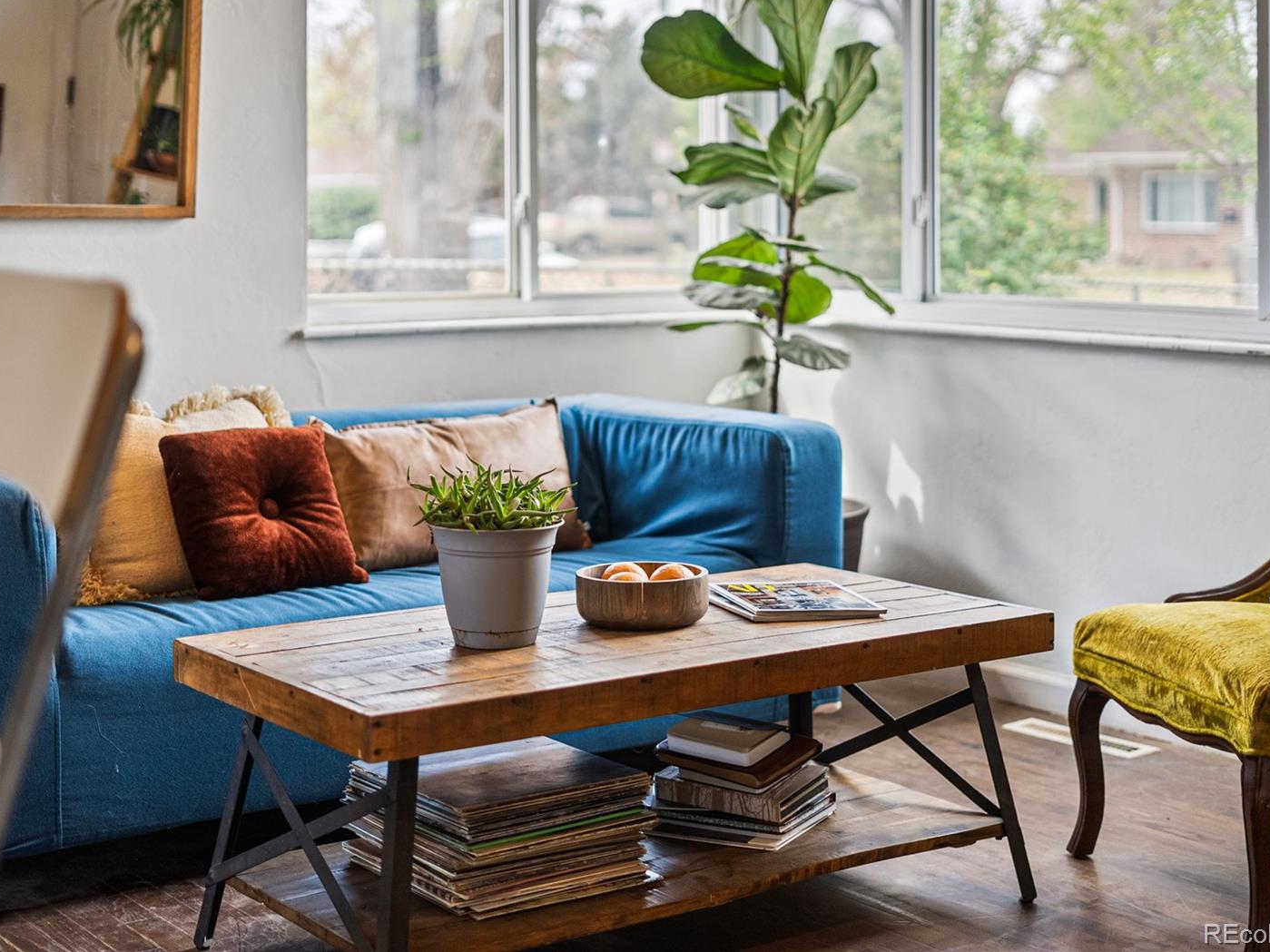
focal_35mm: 55
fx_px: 2018
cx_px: 625
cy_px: 468
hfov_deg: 34.9
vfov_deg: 26.6
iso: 250
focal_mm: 50
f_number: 1.8
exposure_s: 1/400
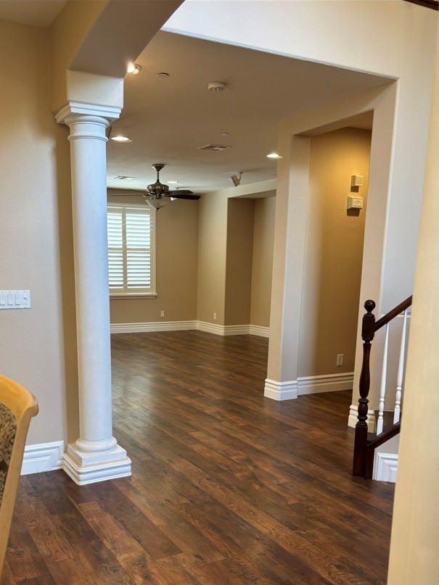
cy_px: 370
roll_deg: -0.8
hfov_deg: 42.7
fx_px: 558
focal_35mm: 33
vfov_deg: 54.6
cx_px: 174
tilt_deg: -11.5
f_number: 1.6
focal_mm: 5.96
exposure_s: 1/60
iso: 125
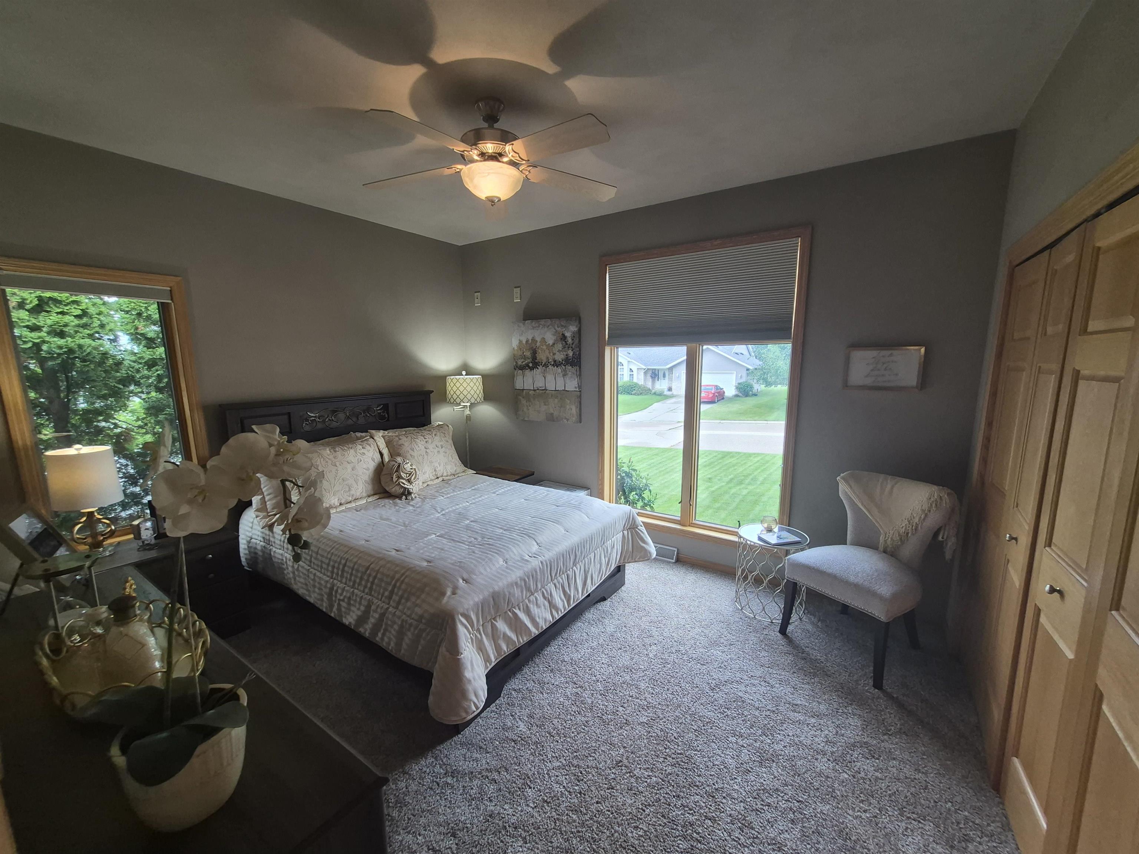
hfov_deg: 106.2
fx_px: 428
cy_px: 427
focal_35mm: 13
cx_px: 570
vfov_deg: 89.9
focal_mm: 1.74
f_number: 2.2
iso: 100
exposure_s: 1/60
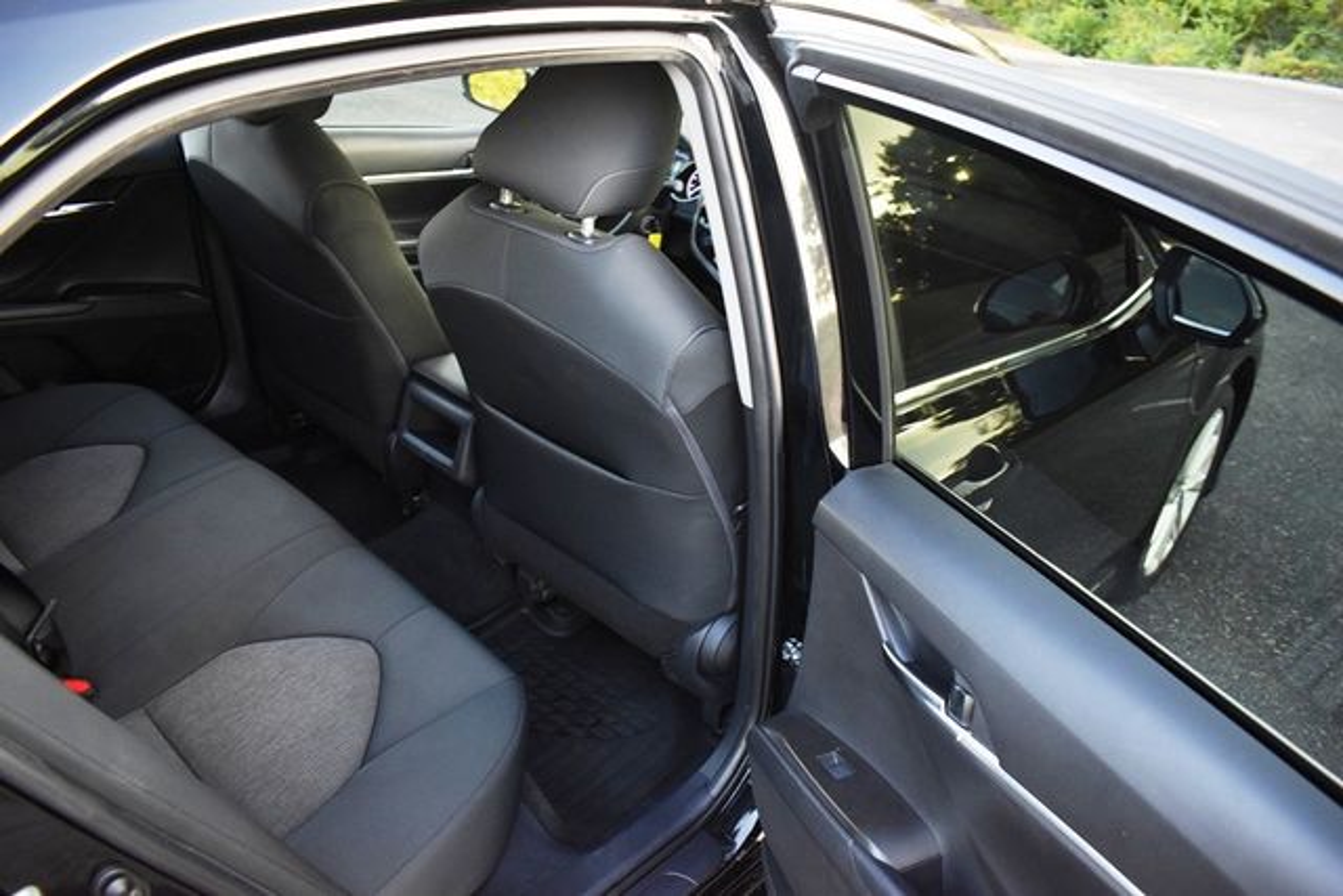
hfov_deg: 67.4
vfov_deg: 48.0
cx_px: 672
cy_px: 448
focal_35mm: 27
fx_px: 1007
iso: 1100
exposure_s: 1/125
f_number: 3.5
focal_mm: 18
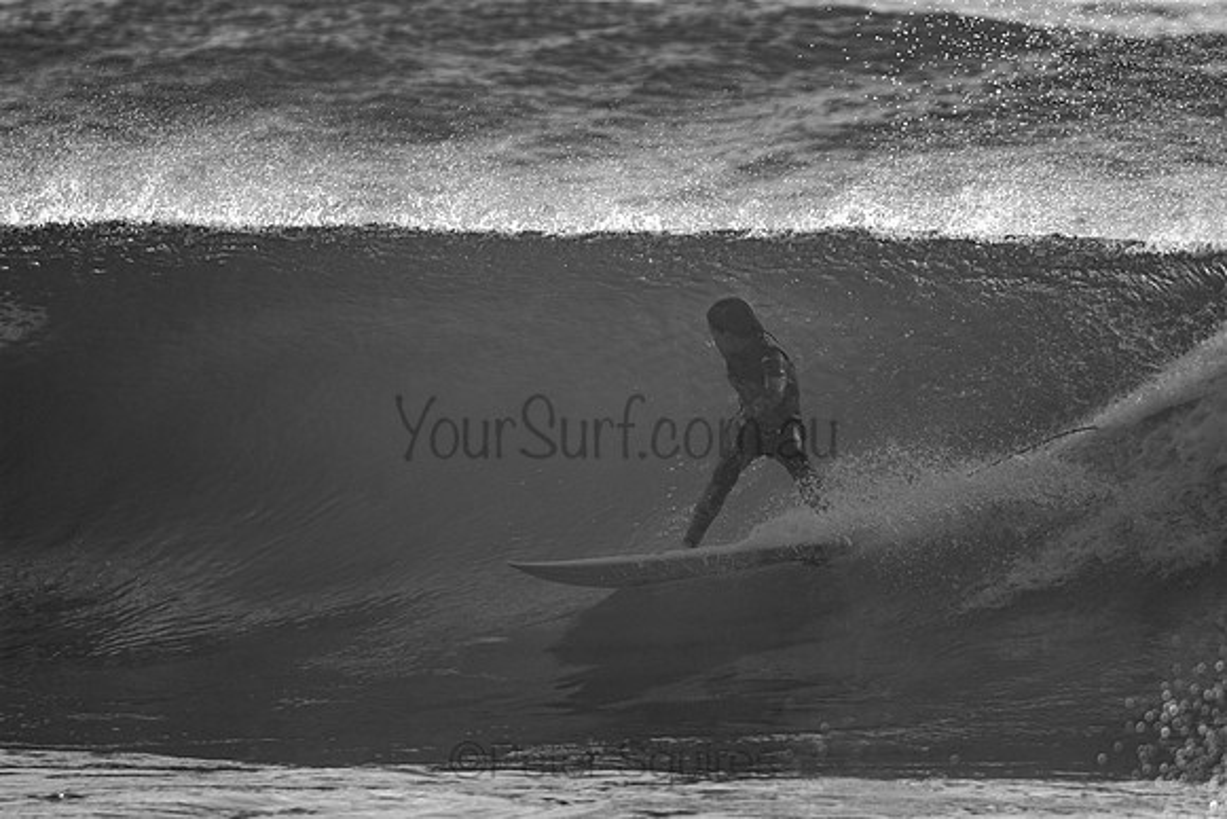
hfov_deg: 3.4
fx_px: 20454
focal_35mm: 600
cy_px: 410
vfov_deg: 2.3
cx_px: 614
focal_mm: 400
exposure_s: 1/800
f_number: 5.6
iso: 220
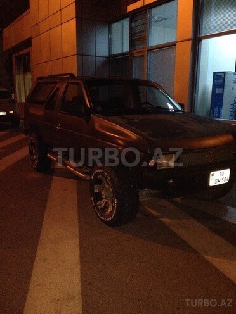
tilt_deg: -13.0
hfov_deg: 40.7
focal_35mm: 35
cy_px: 157
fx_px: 318
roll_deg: +0.6
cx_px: 118
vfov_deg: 52.6
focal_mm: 4.28
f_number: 2.4
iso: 400
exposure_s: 1/16
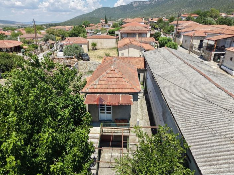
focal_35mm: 24
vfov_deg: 56.8
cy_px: 88
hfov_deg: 71.6
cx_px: 117
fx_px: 162
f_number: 1.8
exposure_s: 1/4000
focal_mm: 8.67
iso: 240
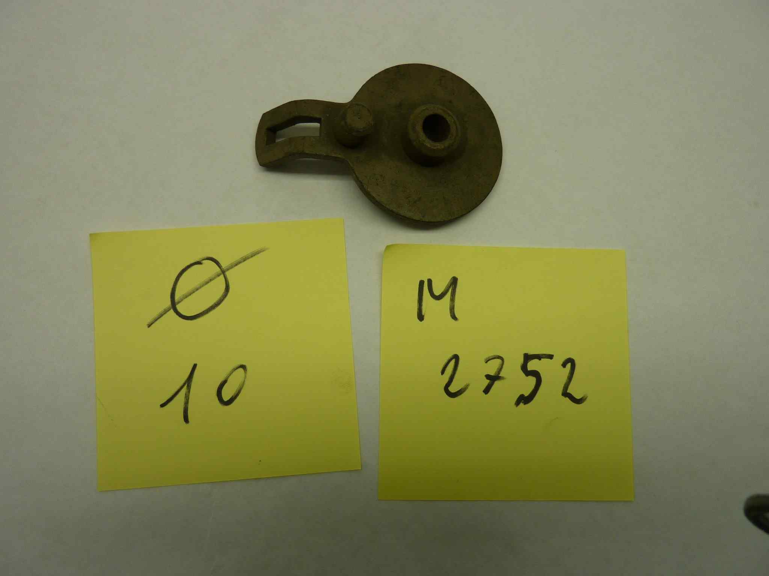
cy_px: 288
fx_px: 555
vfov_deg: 54.9
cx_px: 384
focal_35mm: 25
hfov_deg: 69.4
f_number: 3.3
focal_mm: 4.1
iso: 80
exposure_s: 1/60
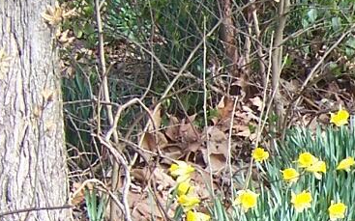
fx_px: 2775
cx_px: 659
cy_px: 270
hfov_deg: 7.1
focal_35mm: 287
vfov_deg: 4.6
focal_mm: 10.7
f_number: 3.2
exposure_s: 1/250
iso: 80
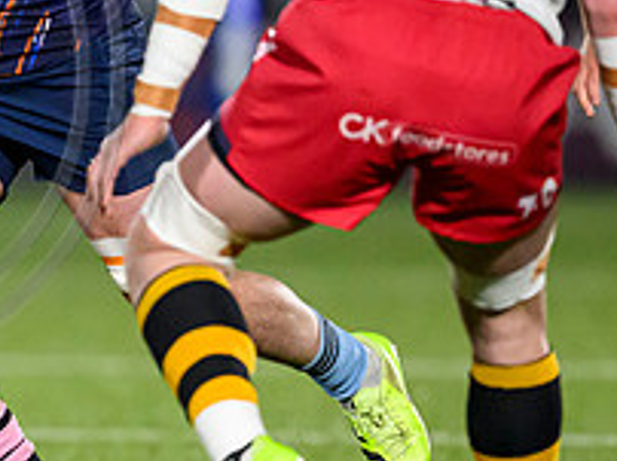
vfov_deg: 0.9
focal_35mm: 1699
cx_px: -185
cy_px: 330
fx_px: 30247
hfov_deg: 1.2
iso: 6400
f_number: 3.2
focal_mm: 400
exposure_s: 1/1600
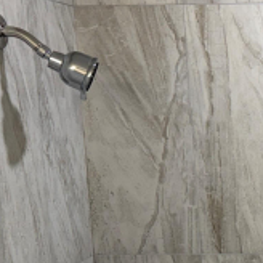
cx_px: 360
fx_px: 739
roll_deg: +1.3
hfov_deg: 18.5
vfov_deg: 19.7
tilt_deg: -15.0
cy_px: 255
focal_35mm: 86
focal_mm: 6.76
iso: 125
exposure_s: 1/120
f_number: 1.78
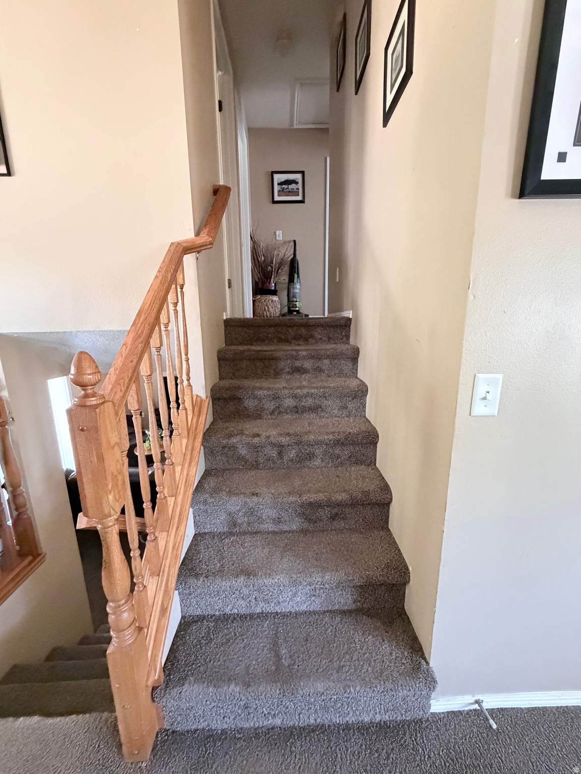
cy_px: 387
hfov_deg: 85.7
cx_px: 290
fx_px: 313
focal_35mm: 14
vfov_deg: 102.1
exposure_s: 1/60
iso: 1000
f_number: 2.2
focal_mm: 2.22
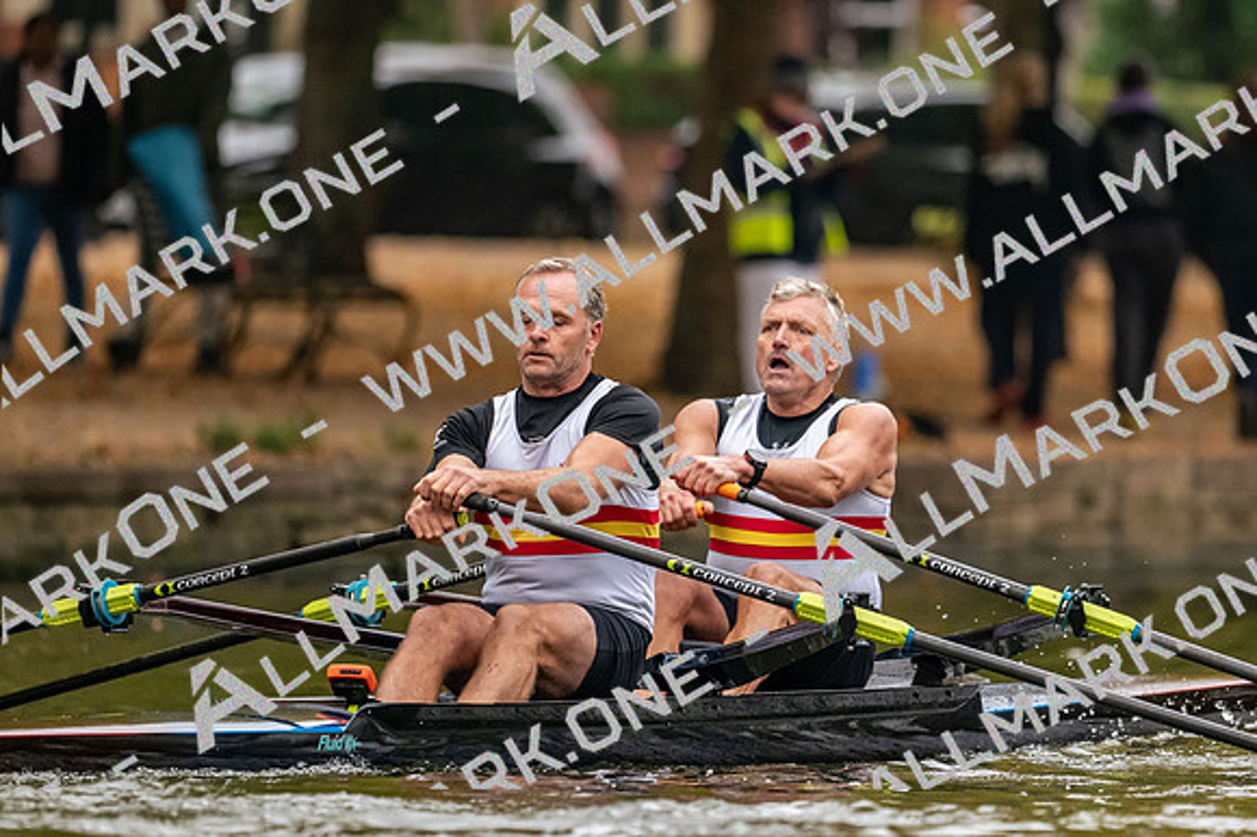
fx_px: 20937
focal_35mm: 600
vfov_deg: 2.3
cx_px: 628
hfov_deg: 3.4
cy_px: 418
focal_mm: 400
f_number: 4.5
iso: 2500
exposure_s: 1/2500
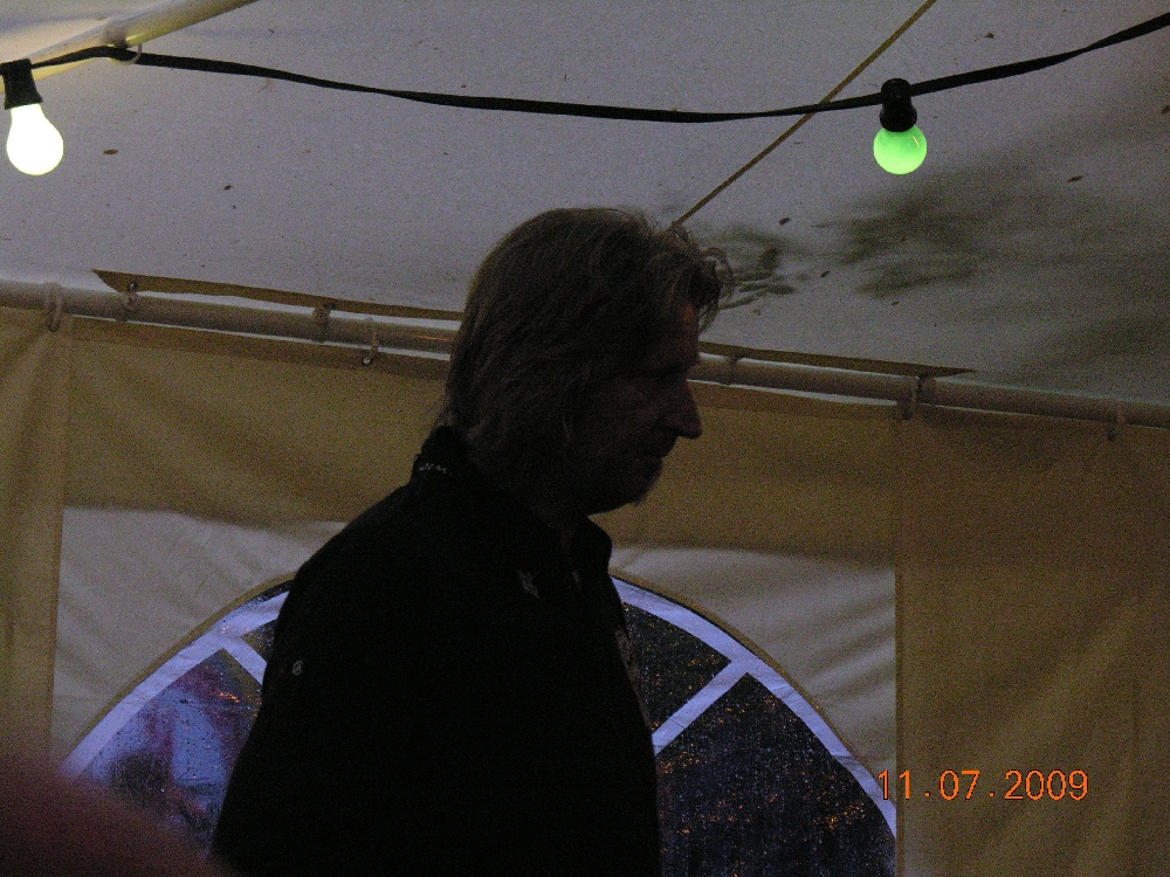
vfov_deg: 11.7
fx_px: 4293
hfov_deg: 15.5
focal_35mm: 127
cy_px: 438
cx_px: 585
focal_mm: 32.4
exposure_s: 1/60.1
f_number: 3.8
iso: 400
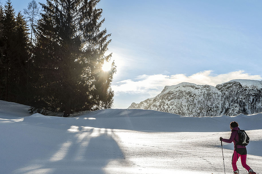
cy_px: 109
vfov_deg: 18.6
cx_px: 165
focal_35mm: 73
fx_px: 531
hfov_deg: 27.6
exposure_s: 1/1000
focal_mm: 56
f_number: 7.1
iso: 100
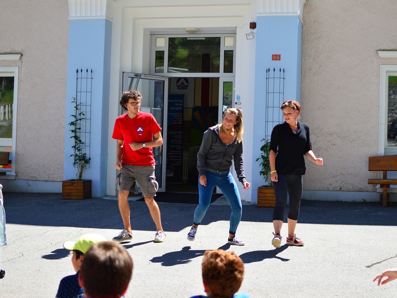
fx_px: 660
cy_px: 149
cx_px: 215
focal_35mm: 58
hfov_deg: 33.5
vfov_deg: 25.4
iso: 100
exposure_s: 1/1000
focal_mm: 35
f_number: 2.5
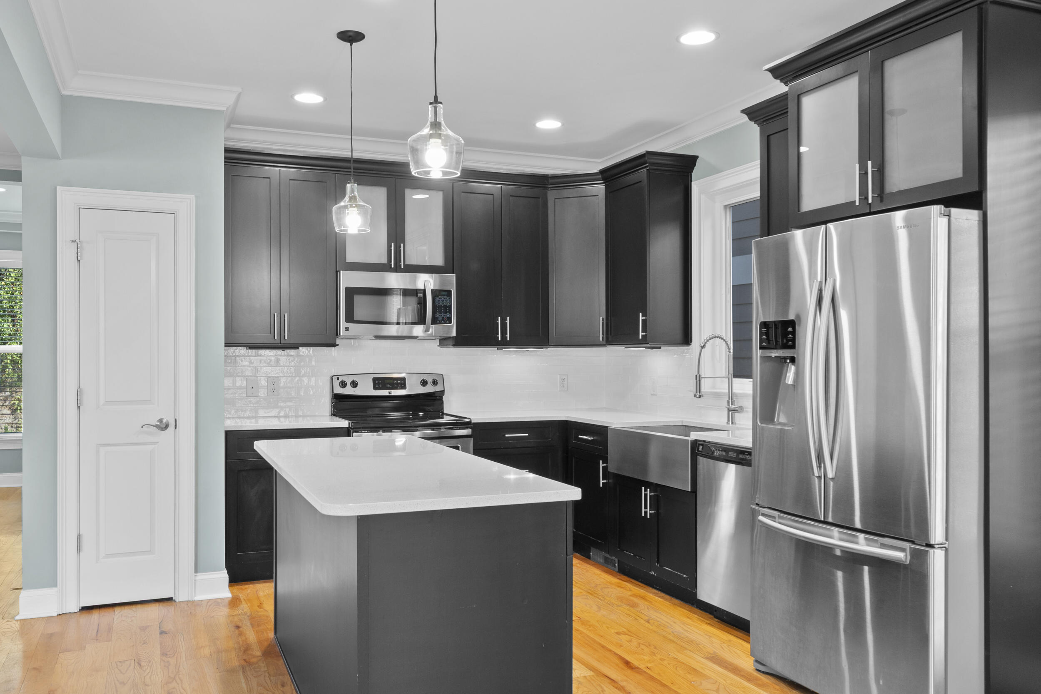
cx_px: 520
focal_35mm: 30
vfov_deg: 43.6
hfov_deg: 61.9
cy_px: 347
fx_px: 867
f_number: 9
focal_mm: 20
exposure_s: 1/2.5
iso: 250
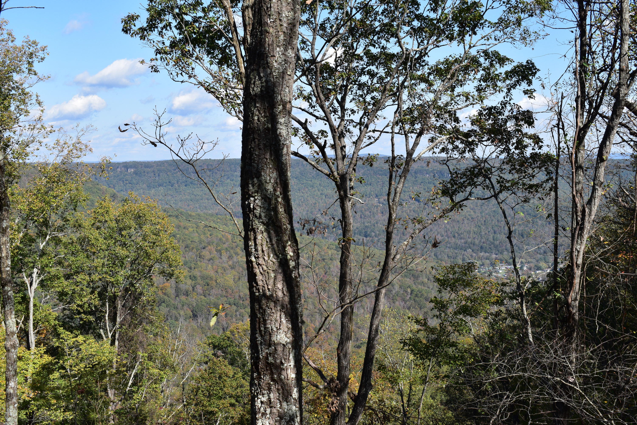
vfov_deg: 30.8
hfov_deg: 45.0
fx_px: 770
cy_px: 212
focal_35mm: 44
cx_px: 318
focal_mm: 29
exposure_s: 1/400
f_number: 11
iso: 400
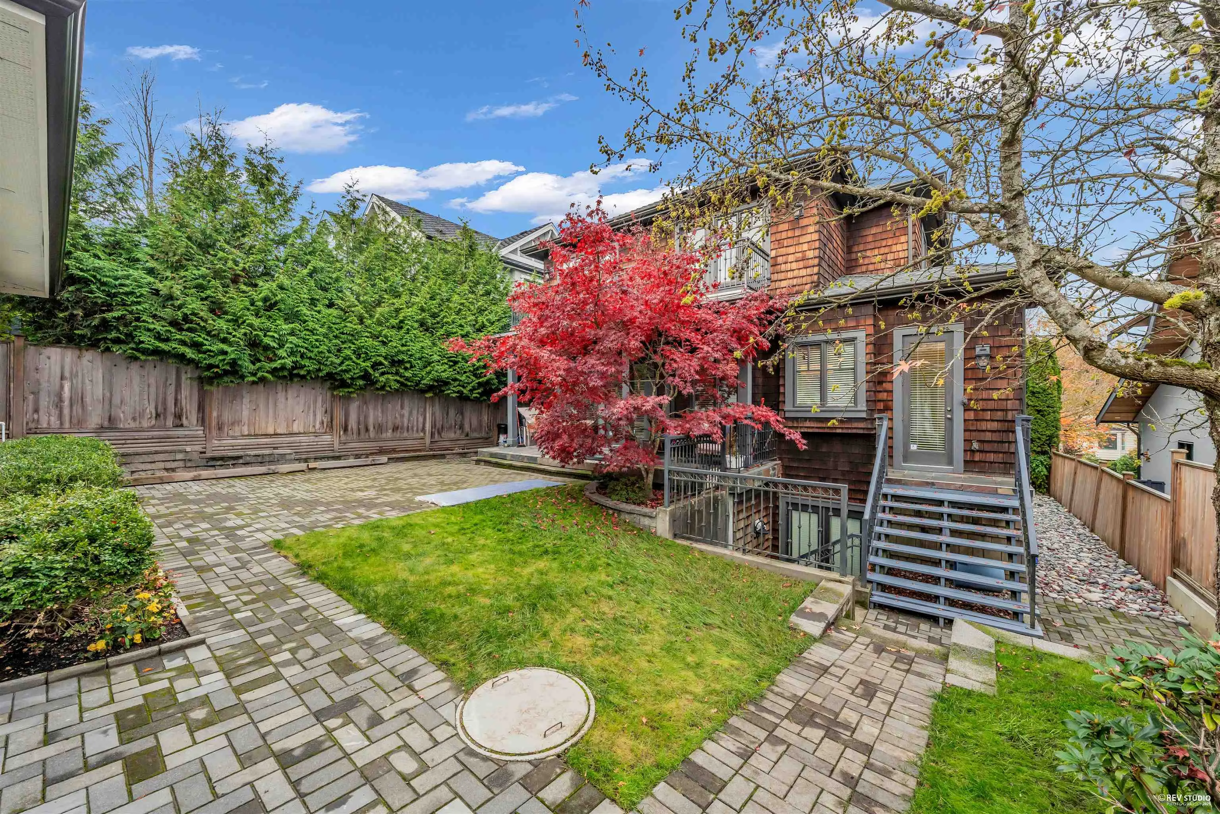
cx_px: 610
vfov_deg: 85.4
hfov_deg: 108.3
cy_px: 407
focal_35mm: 13
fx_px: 441
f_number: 7.1
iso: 800
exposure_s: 1/500
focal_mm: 13
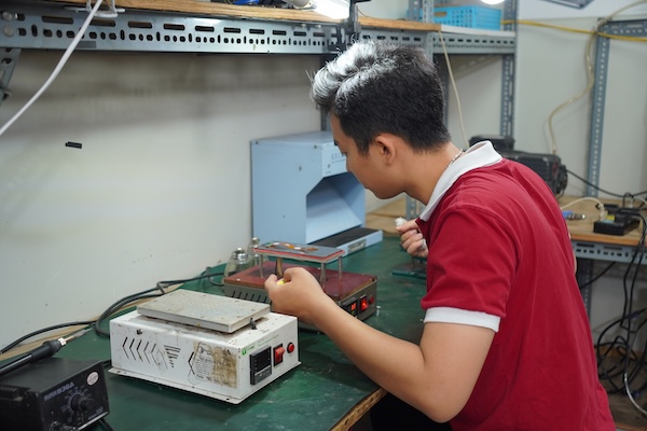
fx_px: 744
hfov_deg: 47.0
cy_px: 216
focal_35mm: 41
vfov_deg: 32.3
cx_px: 324
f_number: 2.8
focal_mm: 27.6
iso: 250
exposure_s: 1/125
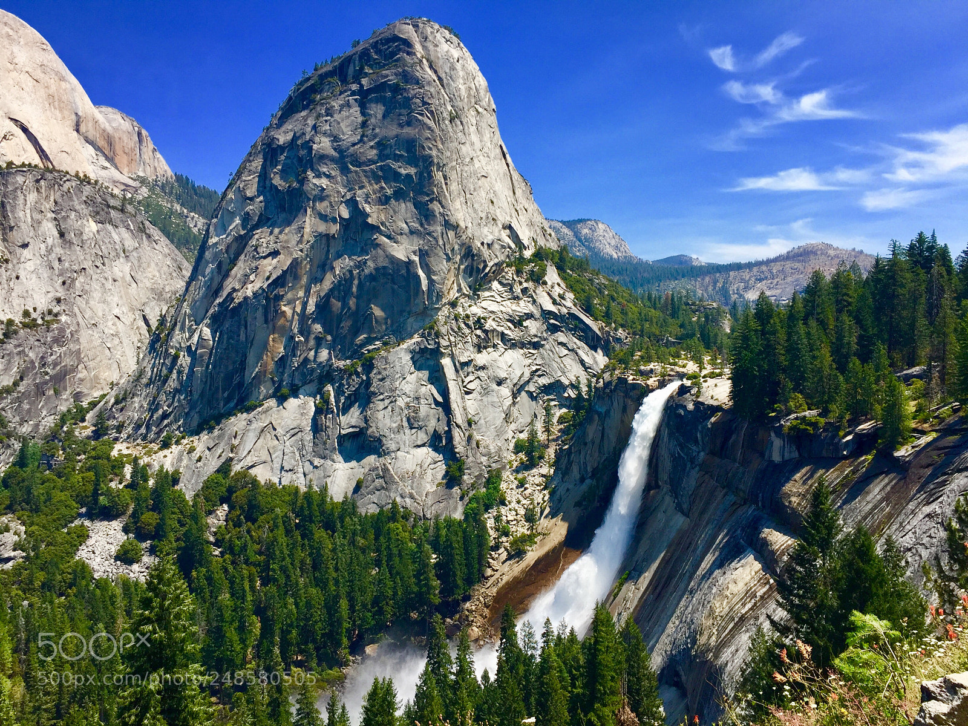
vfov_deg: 48.2
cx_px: 484
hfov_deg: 61.7
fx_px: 811
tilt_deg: -0.8
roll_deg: -2.1
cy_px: 363
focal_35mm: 29
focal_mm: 4.15
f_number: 2.2
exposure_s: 1/1582
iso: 32
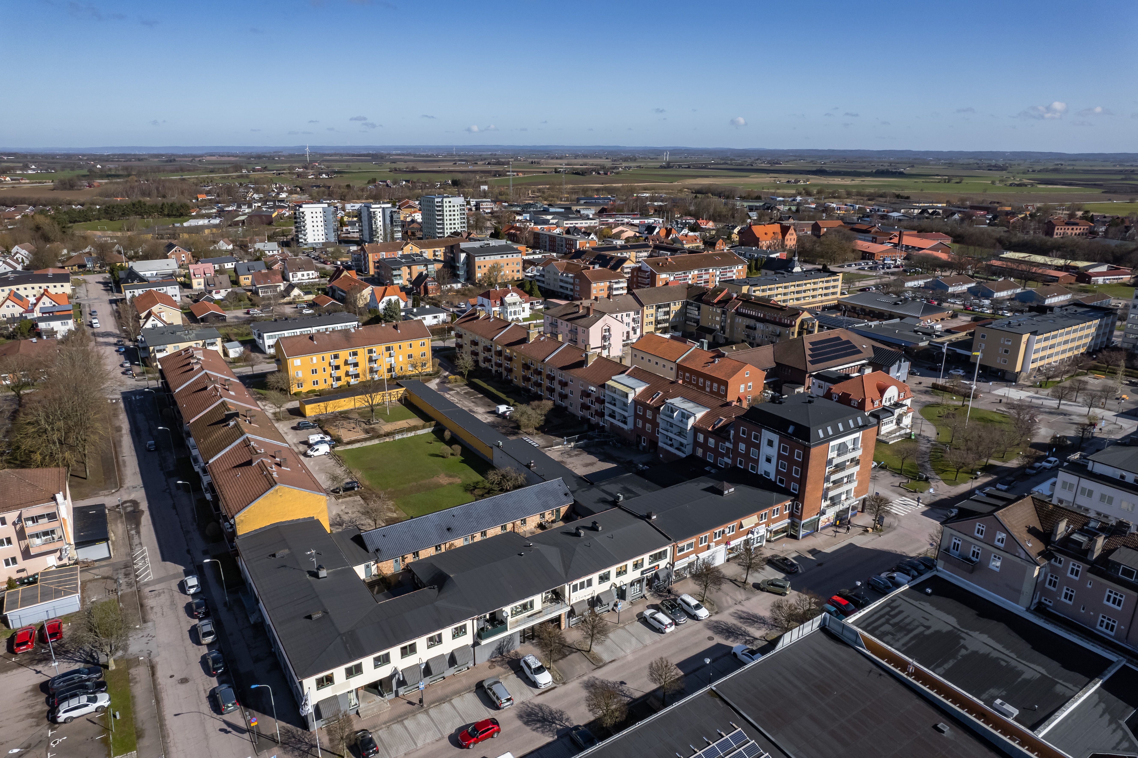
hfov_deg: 78.6
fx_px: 695
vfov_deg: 57.2
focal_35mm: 22
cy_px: 379
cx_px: 569
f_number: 2.8
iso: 100
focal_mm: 8.38
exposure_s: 1/6400
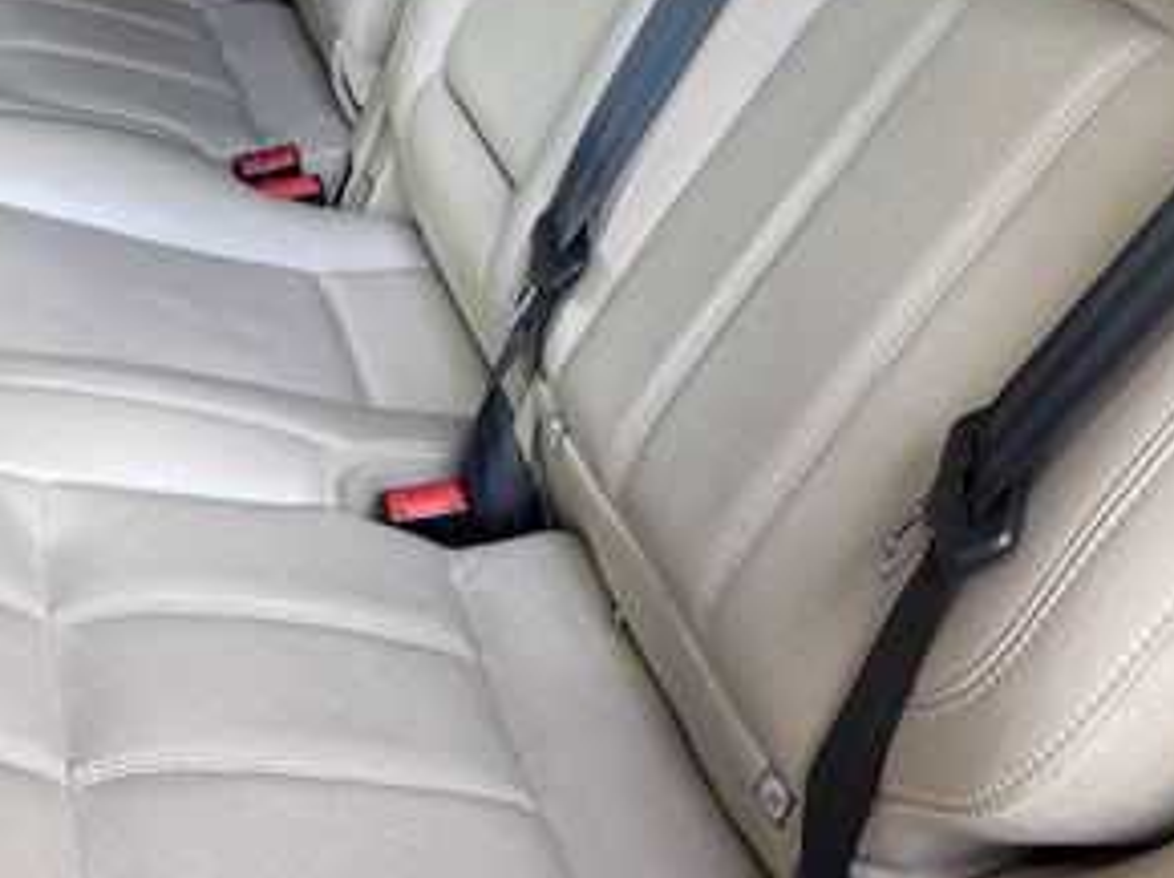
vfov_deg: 27.1
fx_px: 1796
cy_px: 202
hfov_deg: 36.1
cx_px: 514
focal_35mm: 53
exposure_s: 1/121
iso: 125
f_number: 1.78
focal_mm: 6.76
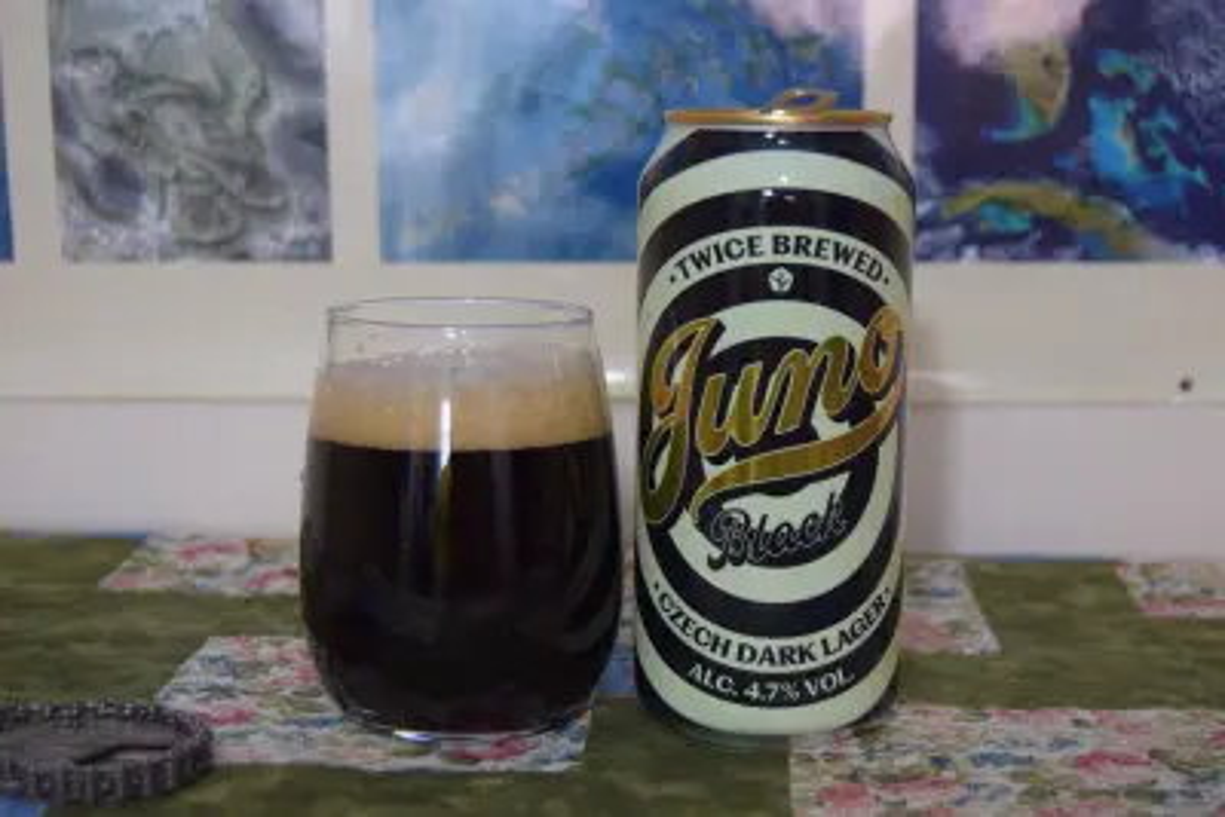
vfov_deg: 21.6
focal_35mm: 63
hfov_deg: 31.9
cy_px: 408
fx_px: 2144
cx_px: 612
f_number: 5
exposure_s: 1/60
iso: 900
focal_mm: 42
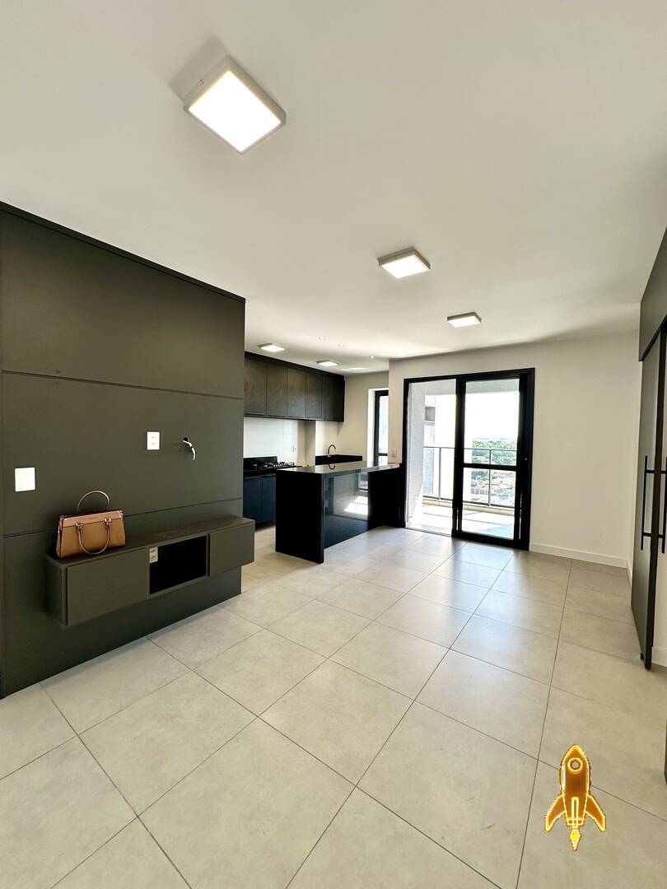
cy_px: 444
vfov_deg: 102.1
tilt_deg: -0.4
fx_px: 360
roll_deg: -1.6
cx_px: 334
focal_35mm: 14
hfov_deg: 85.7
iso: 40
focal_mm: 2.22
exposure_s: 1/110
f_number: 2.2
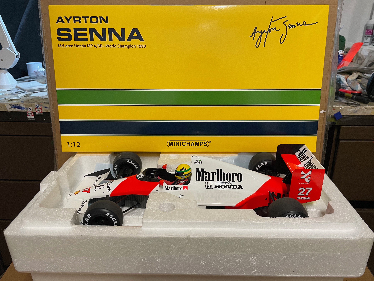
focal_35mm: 27
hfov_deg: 65.3
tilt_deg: -22.1
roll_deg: +0.7
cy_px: 146
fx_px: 292
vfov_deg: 51.3
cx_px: 191
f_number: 1.6
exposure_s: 1/50
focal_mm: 4.2
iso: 100
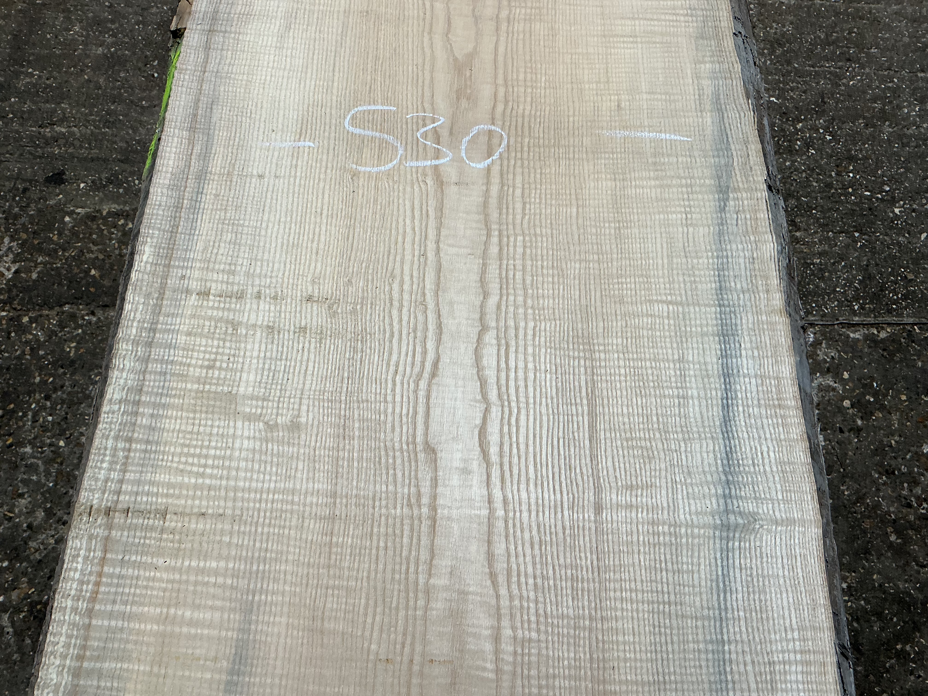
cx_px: 464
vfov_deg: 48.2
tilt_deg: -66.4
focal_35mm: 29
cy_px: 348
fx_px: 777
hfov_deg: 61.7
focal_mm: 3
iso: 64
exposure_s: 1/100
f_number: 1.8
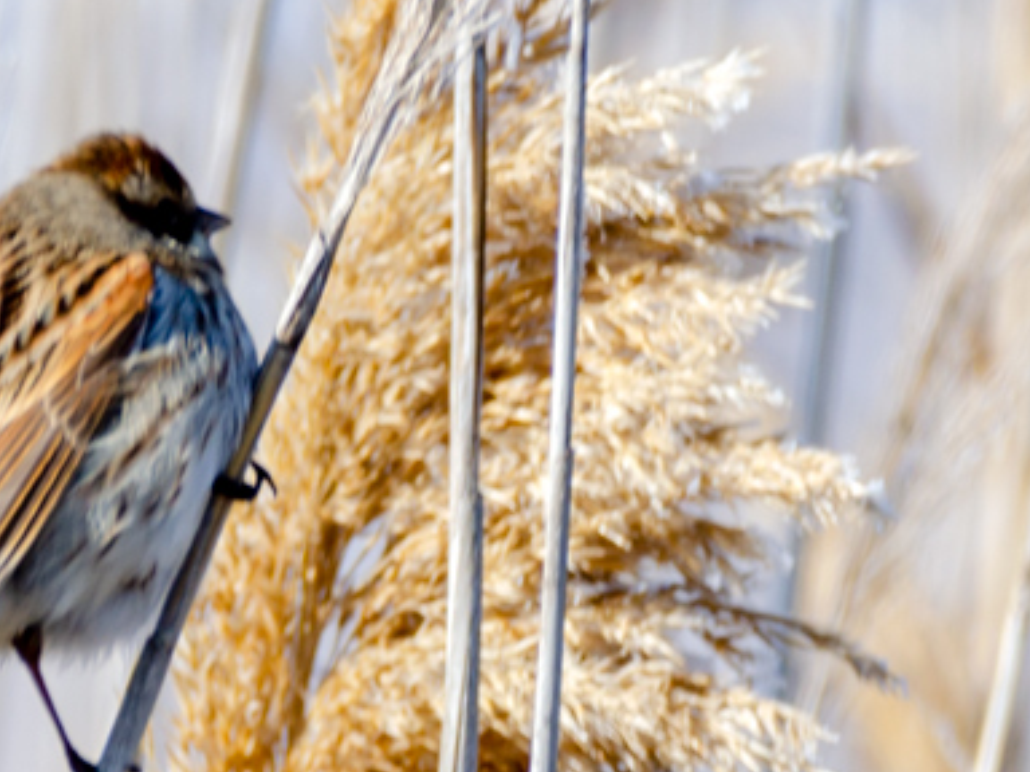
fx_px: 70222
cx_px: 129
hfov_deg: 0.8
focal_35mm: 2360
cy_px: 406
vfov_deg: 0.6
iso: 100
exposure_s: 1/250
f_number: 6.7
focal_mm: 600
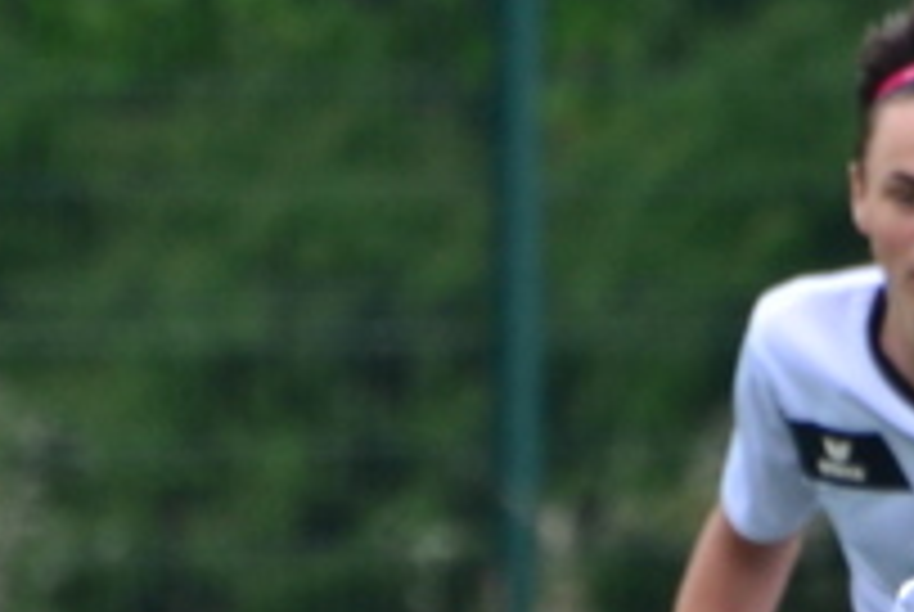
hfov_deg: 1.0
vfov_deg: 0.7
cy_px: 936
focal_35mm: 1988
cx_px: 1238
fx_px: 50546
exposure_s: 1/400
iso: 640
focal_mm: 300
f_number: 5.6
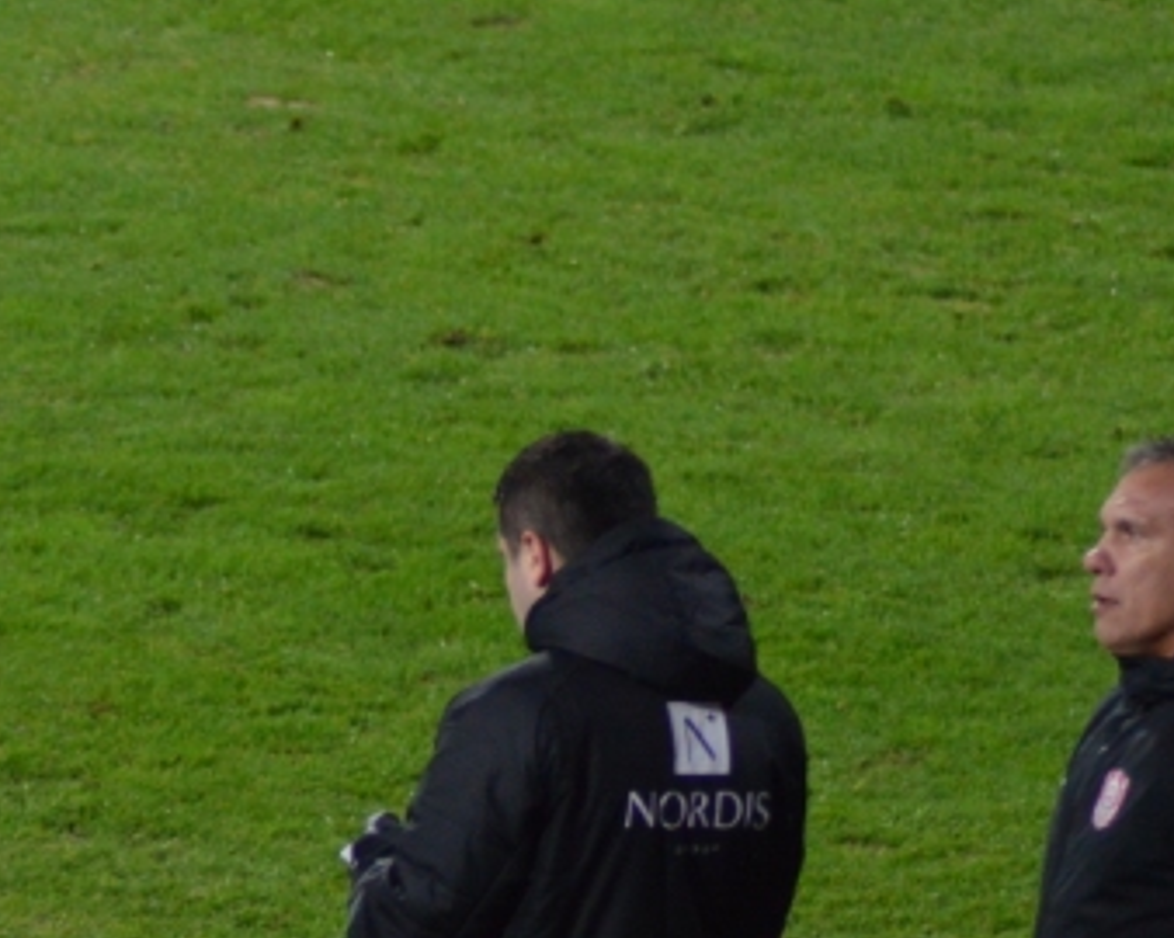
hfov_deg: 3.2
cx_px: -90
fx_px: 20731
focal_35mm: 597
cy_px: 846
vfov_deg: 2.6
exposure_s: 1/500
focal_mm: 140
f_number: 4.2
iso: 1600
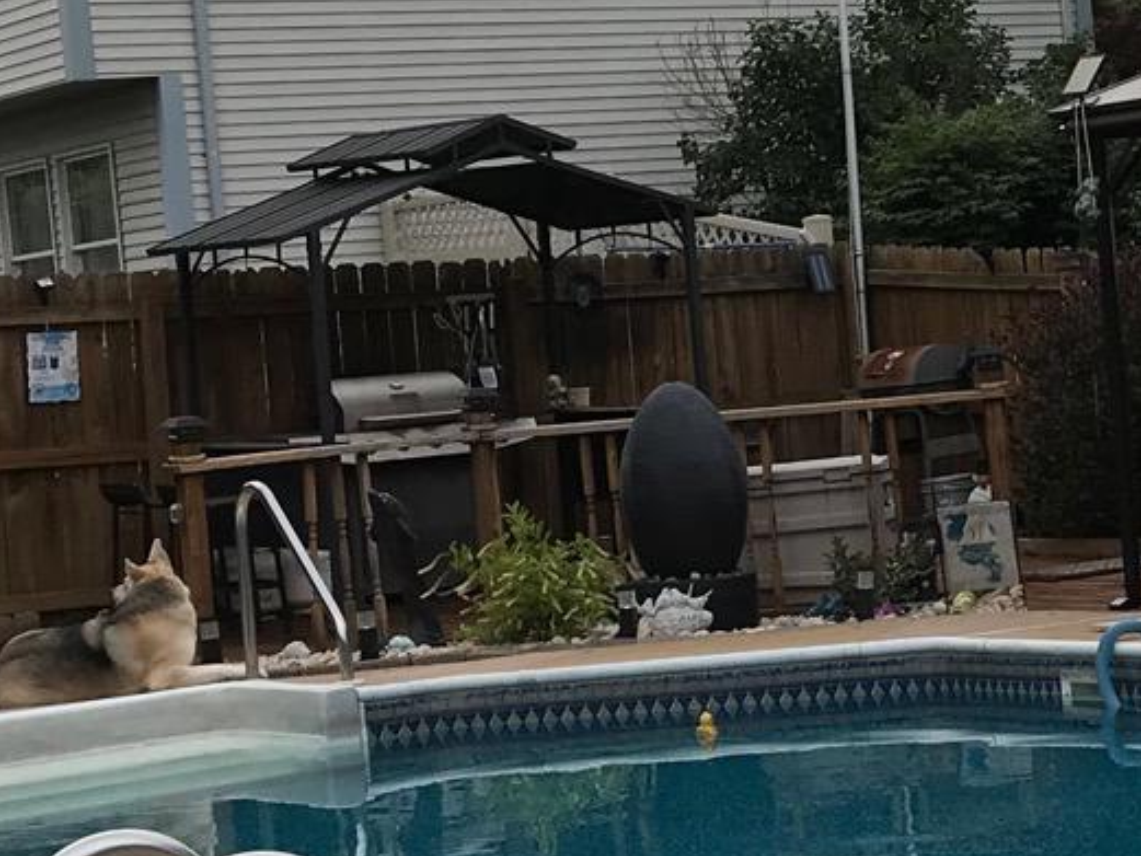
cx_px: 1237
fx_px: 3627
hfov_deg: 17.3
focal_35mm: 110
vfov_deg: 13.5
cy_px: 381
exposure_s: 1/212
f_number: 1.8
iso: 20
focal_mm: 3.99
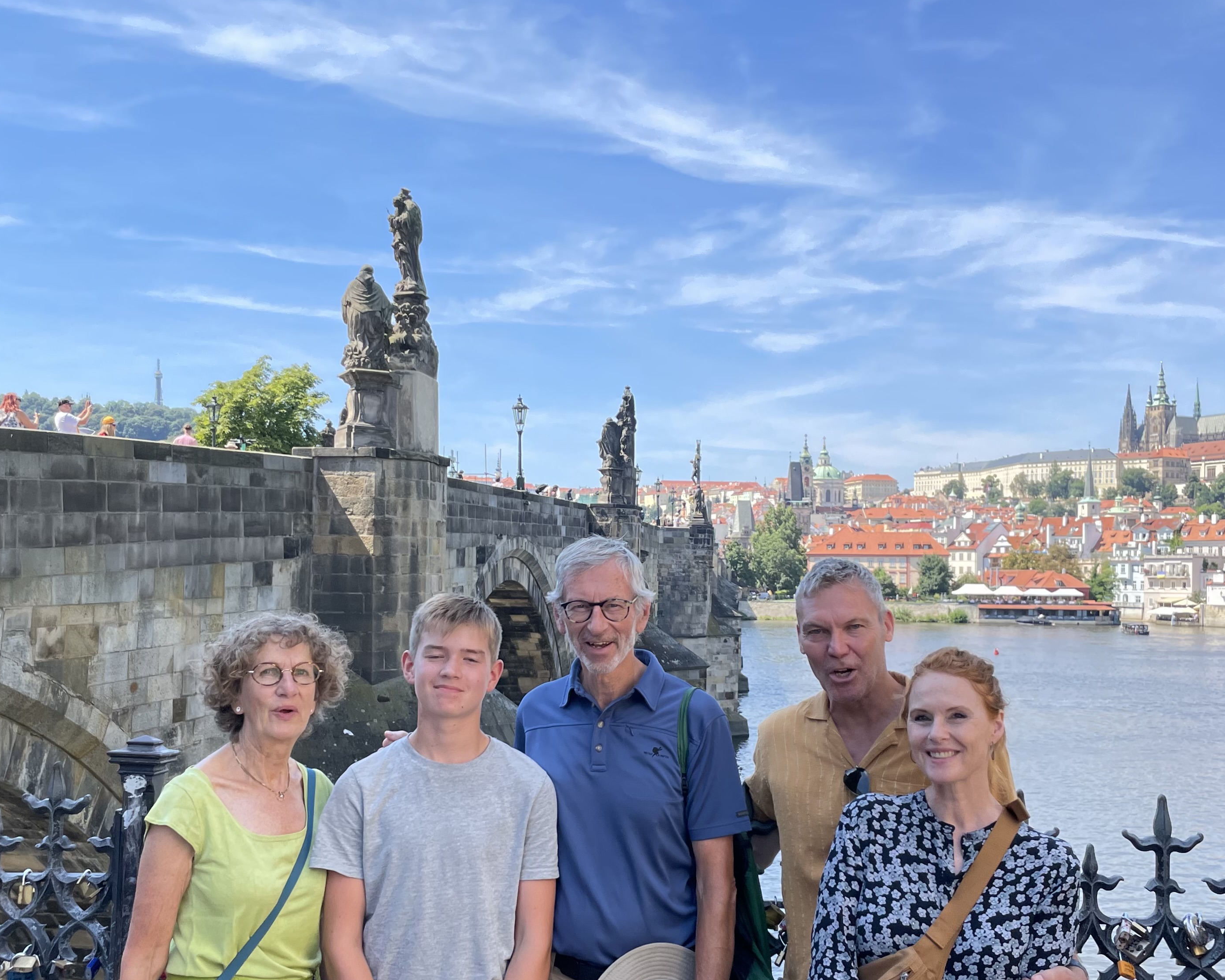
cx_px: 620
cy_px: 587
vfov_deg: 41.0
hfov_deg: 50.3
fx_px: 1305
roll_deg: +0.3
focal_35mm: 36
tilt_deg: -0.5
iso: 32
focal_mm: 4.2
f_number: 1.6
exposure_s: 1/1855
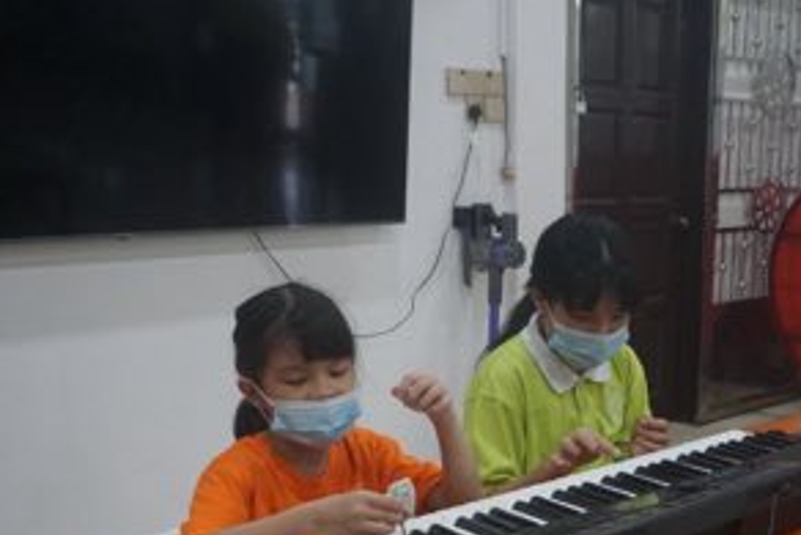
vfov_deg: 28.2
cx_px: 549
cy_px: 431
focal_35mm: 47
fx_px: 1042
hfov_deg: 41.4
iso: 1600
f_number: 4
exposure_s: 1/160
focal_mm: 19
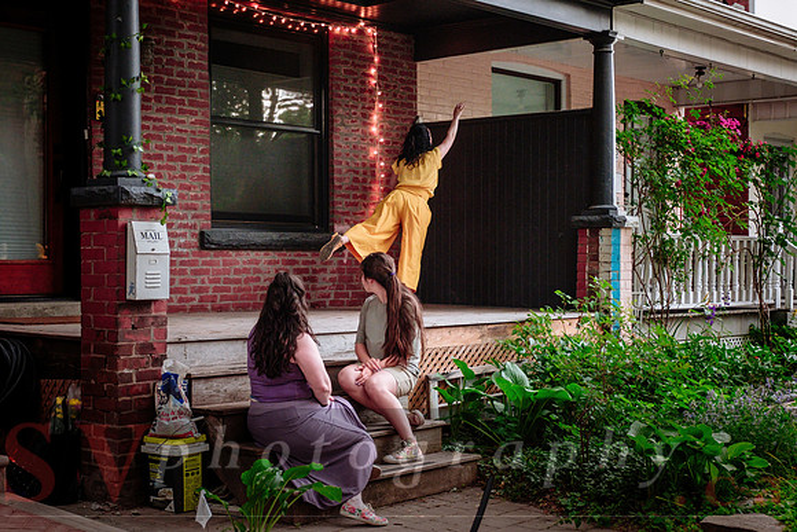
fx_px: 1209
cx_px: 349
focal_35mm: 55
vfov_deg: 24.8
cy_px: 285
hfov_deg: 36.4
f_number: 2.8
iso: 1000
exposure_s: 1/125
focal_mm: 31.1
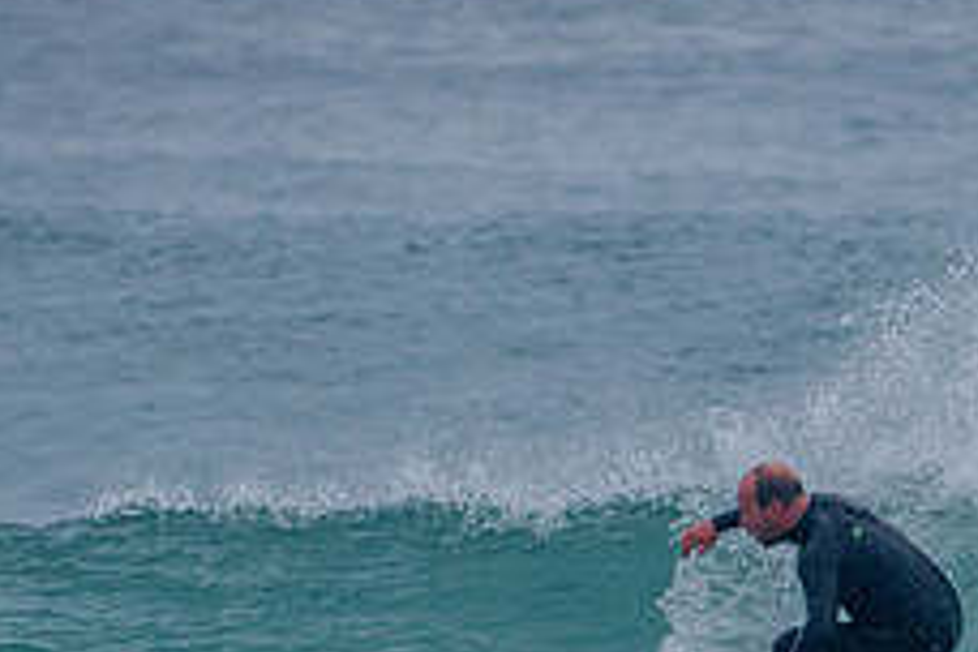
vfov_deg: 0.9
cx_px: 781
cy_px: 800
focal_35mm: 1556
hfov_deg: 1.3
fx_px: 42268
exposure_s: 1/2000
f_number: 5.6
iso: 640
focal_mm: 500
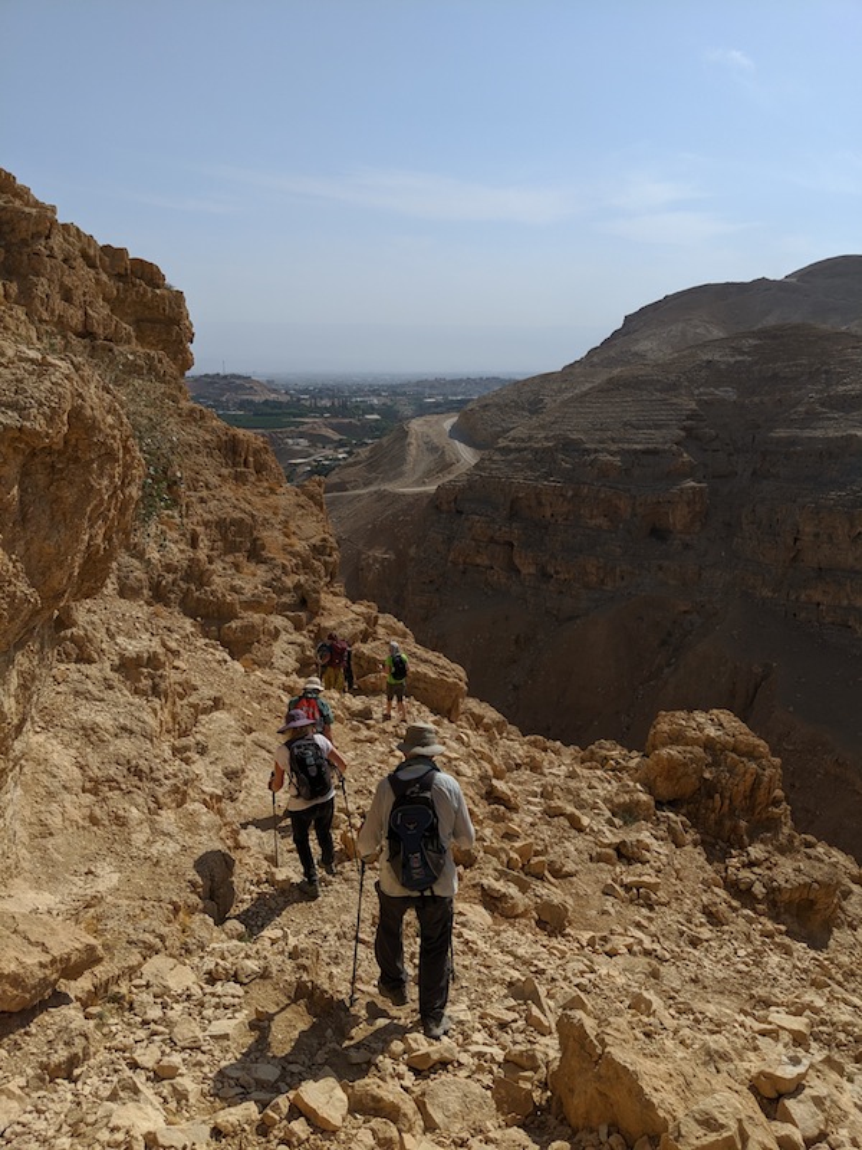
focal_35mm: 27
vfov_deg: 65.3
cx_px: 431
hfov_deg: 51.4
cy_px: 575
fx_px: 896
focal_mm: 4.44
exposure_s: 1/7812
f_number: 1.8
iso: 72
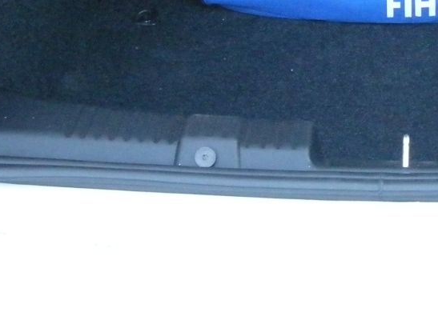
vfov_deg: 14.8
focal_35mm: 96
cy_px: -88
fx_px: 1214
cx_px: 424
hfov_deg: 19.9
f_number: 2.8
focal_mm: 5.7
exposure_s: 1/232
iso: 800
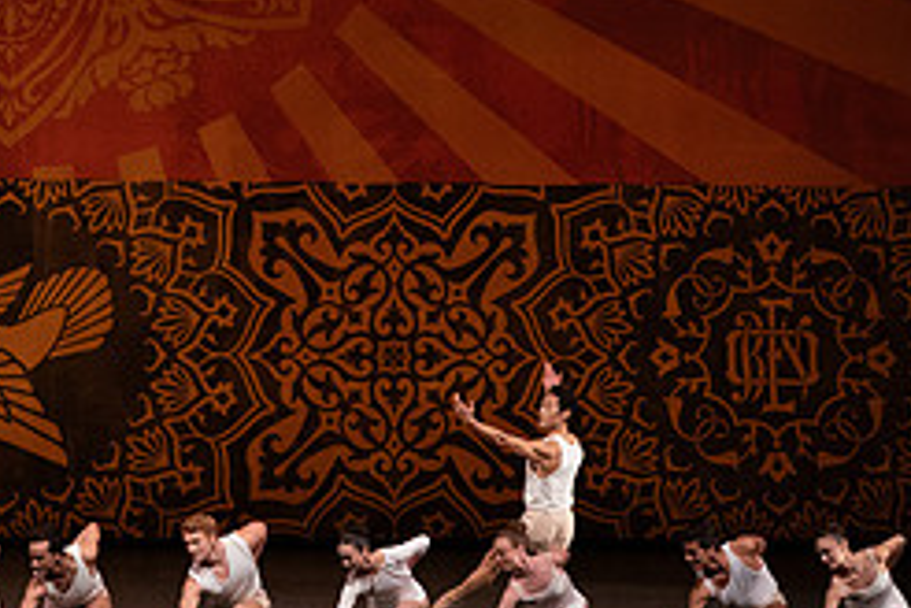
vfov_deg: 5.8
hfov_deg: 8.7
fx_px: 5972
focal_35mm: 236
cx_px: 100
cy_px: 135
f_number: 8
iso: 6400
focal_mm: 100
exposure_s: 1/400
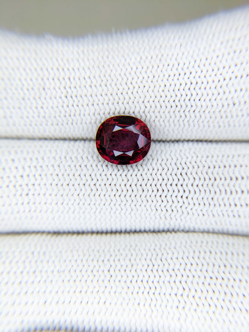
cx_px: 124
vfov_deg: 65.3
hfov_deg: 51.4
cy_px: 166
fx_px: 259
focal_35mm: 27
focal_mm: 4.38
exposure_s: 1/197
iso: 59
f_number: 1.73
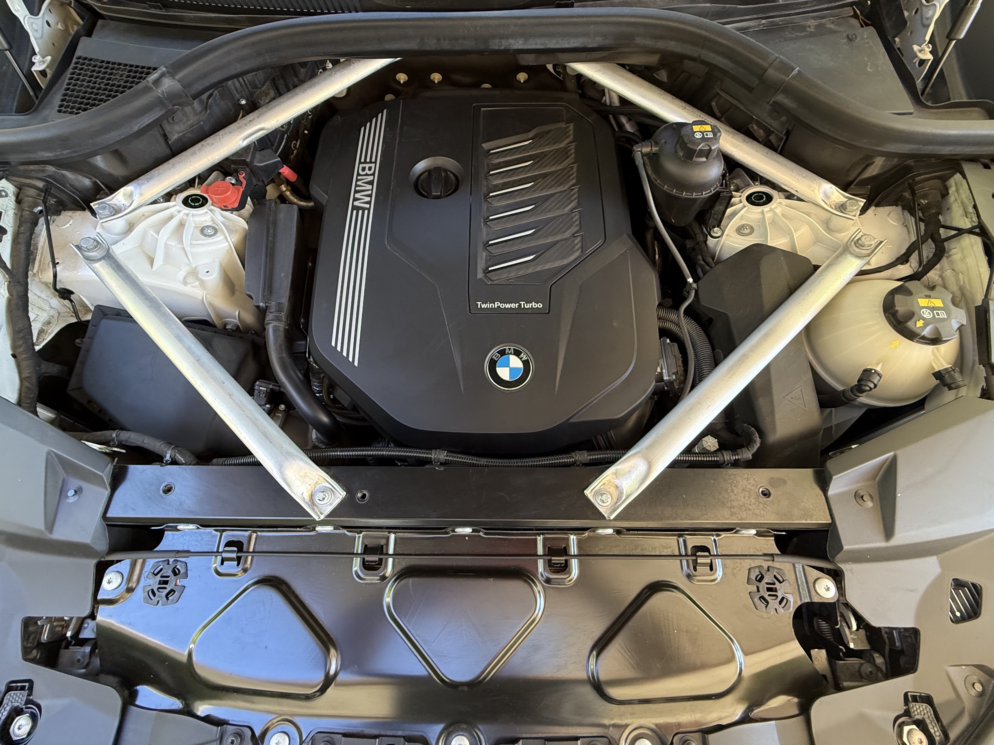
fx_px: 459
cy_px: 357
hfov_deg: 94.5
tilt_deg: -65.4
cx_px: 490
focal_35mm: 16
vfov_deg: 78.1
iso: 320
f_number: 2.2
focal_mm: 2.22
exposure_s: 1/99
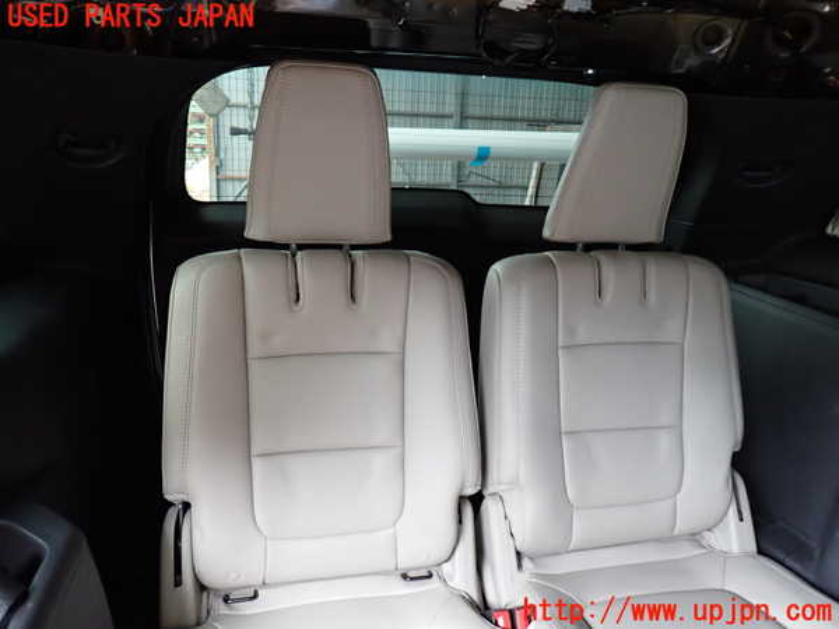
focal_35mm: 25
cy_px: 314
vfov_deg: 54.9
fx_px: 606
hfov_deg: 69.4
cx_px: 420
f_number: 2
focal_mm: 4.5
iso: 400
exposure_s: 1/30
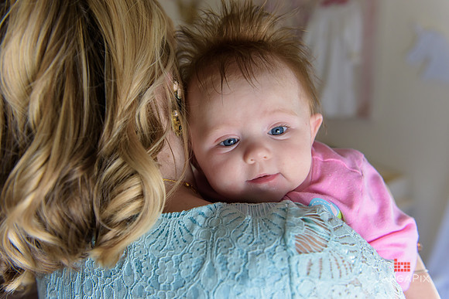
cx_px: 224
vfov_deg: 37.9
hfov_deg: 54.4
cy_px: 150
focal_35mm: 35
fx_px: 437
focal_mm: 35
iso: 1600
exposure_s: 1/125
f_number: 3.2
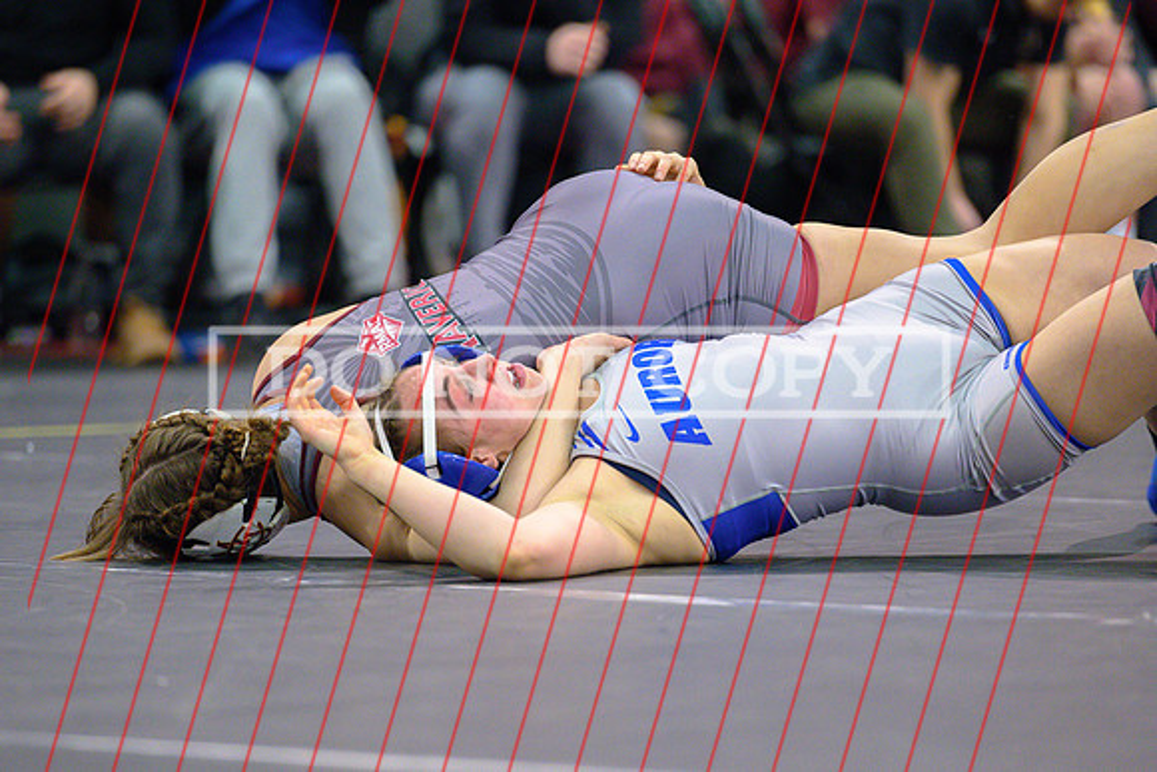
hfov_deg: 8.4
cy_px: 421
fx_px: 7832
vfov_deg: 5.6
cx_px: 522
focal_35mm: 244
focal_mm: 200
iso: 5600
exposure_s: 1/800
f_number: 2.8
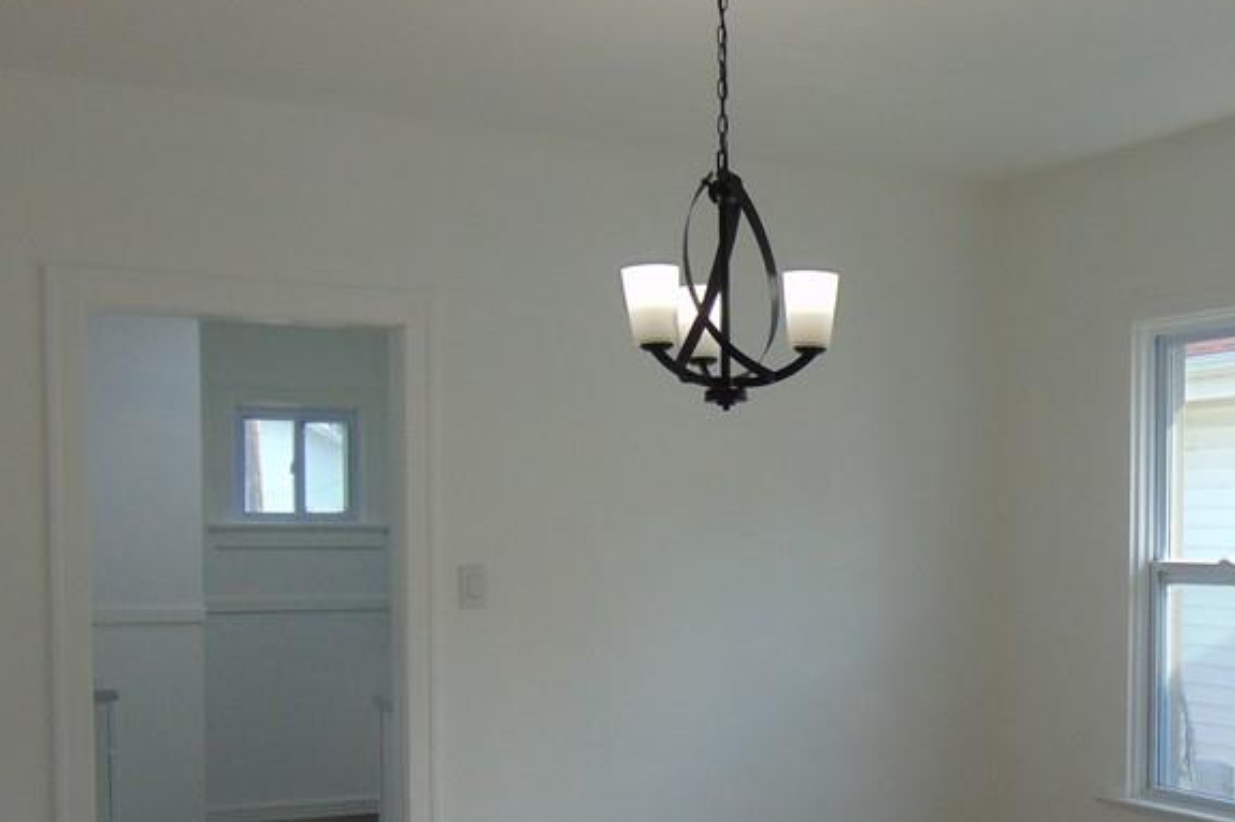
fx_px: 1715
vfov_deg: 26.6
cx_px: 913
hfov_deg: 38.7
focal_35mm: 50
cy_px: 627
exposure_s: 1/200
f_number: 3
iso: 80
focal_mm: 4.9
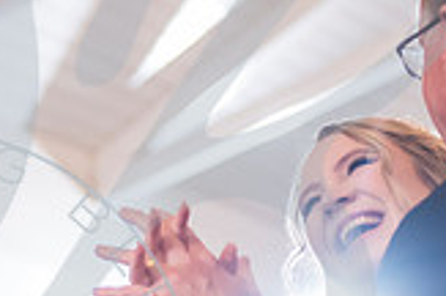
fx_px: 2559
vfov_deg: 6.6
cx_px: 55
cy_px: 180
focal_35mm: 207
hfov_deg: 9.9
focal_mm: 58
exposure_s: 1/125
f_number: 2.8
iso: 1600
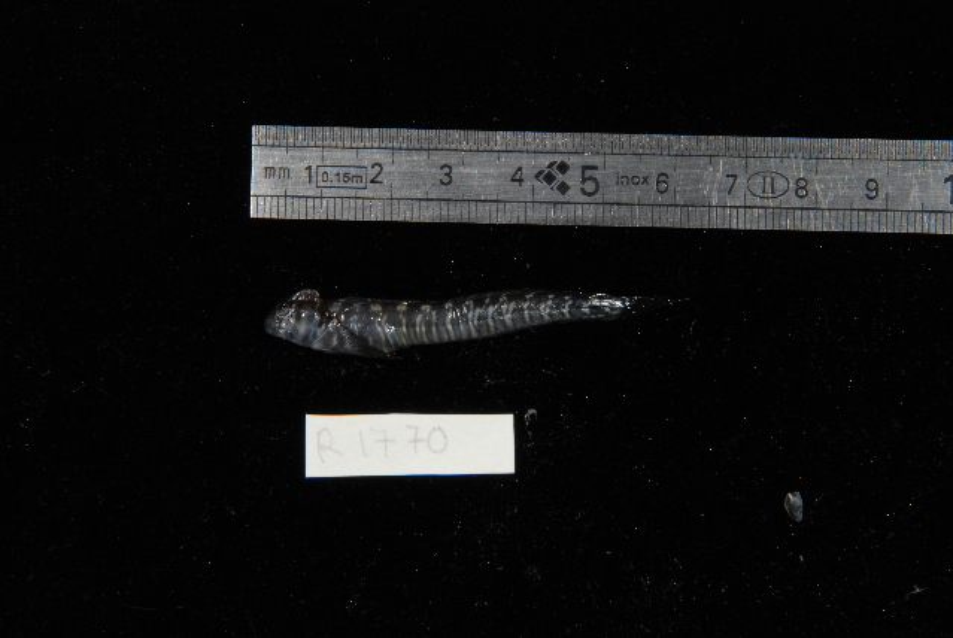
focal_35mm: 128
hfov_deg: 16.0
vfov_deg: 10.8
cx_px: 476
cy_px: 319
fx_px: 3380
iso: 200
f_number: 25
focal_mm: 85
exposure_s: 1/60
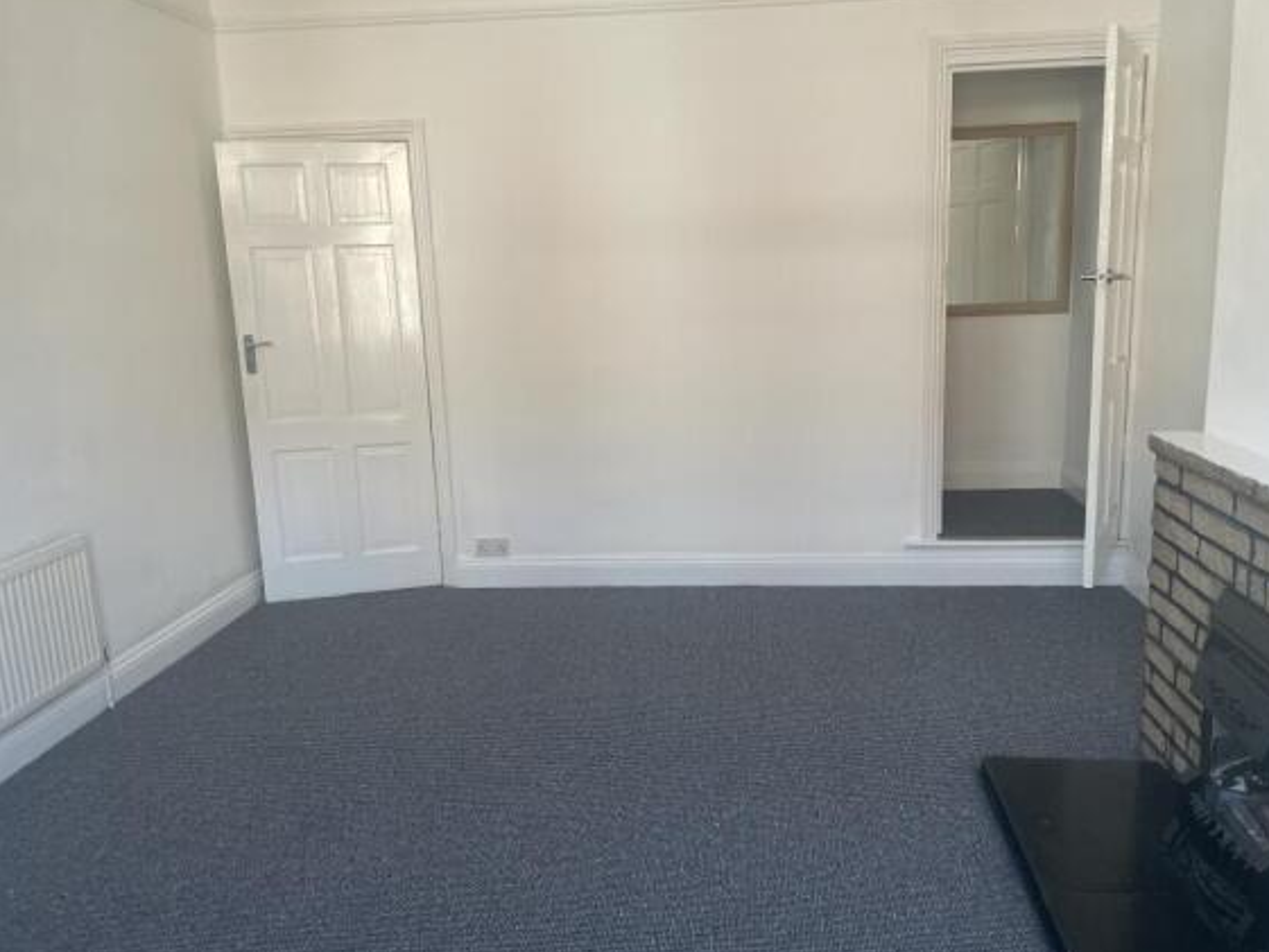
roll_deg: +2.1
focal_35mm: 27
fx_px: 990
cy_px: 467
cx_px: 655
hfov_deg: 65.3
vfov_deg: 51.4
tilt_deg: -11.2
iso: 125
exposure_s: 1/121
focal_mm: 4.2
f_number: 1.6
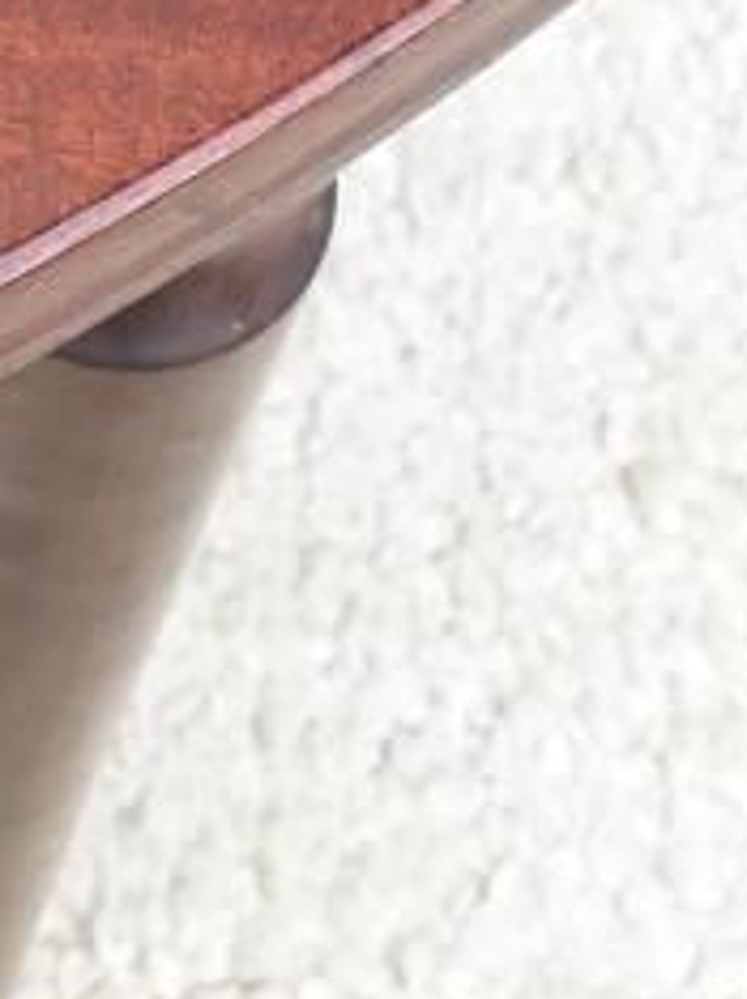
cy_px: -1003
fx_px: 3286
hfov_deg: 12.1
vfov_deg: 14.4
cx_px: -521
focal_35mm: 114
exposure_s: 1/50
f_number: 2.4
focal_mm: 4.3
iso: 200
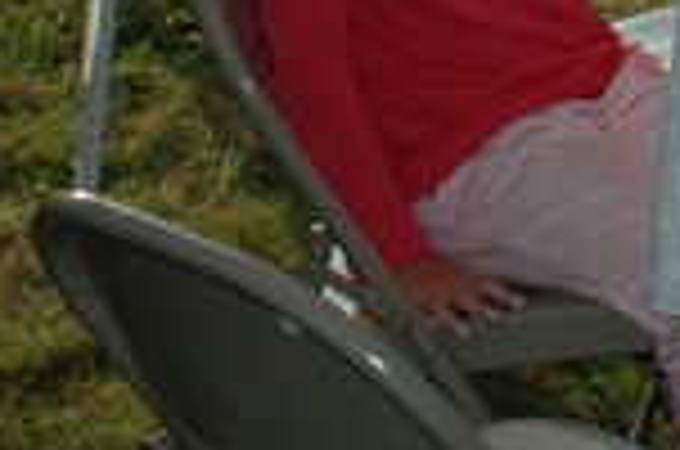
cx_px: 1175
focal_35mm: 153
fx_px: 2884
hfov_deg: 12.4
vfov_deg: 8.5
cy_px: -461
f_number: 8
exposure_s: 1/500
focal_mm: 24
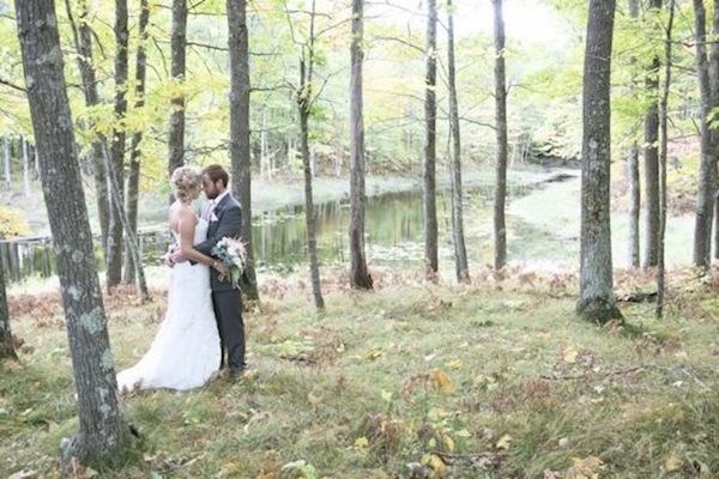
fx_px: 639
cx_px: 360
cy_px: 240
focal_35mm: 32
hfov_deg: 58.7
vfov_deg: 41.1
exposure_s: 1/500
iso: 2500
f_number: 4.5
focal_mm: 32
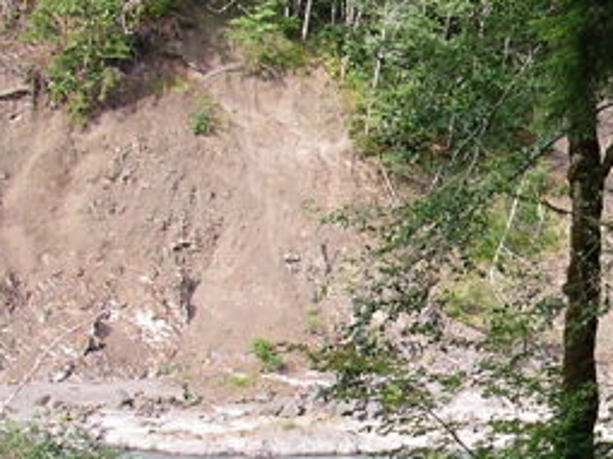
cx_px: 760
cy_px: 389
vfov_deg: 12.7
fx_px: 2053
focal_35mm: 116
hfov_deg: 16.2
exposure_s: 1/160
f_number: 2.8
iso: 50
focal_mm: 5.7
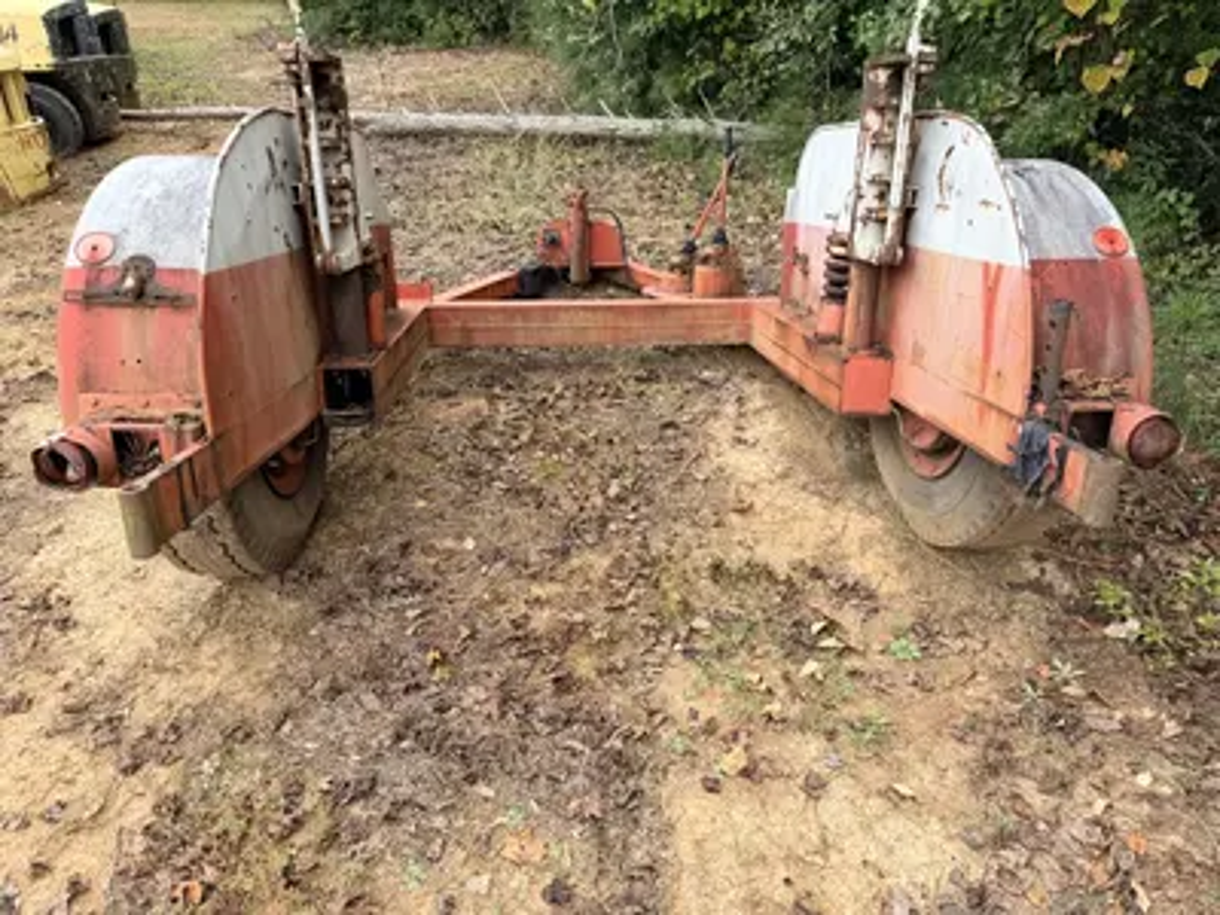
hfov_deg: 71.6
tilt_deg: -31.7
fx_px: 846
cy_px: 458
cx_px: 610
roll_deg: -1.7
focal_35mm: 24
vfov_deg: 56.8
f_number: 1.78
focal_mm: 6.76
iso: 80
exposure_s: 1/445
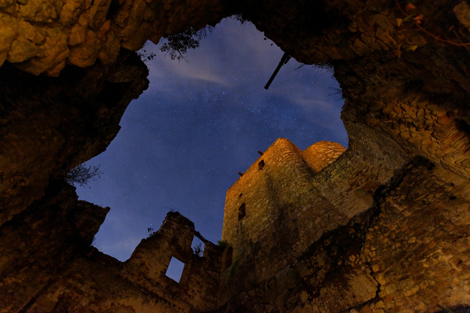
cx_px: 235
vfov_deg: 81.1
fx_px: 183
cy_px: 156
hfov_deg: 104.3
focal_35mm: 14
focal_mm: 14
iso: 3200
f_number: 3.3
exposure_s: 10
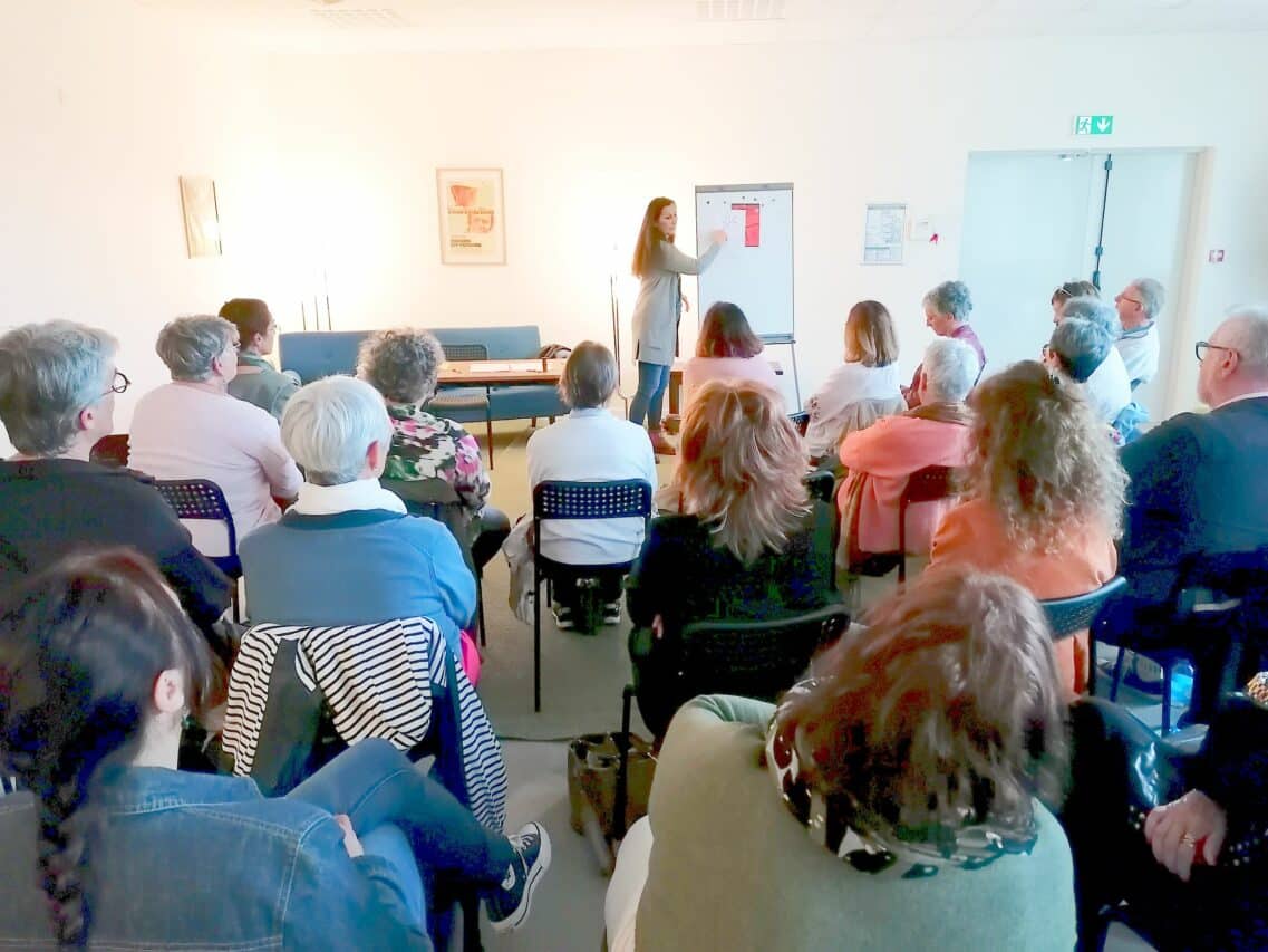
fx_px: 989
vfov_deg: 51.4
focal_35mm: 27
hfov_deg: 65.3
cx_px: 634
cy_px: 476
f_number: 1.8
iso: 640
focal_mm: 4.75
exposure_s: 1/50
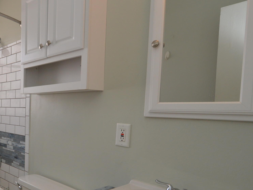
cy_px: 122
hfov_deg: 51.8
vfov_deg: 47.7
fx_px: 212
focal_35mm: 29
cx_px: 11
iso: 400
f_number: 5
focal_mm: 10
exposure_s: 1/100
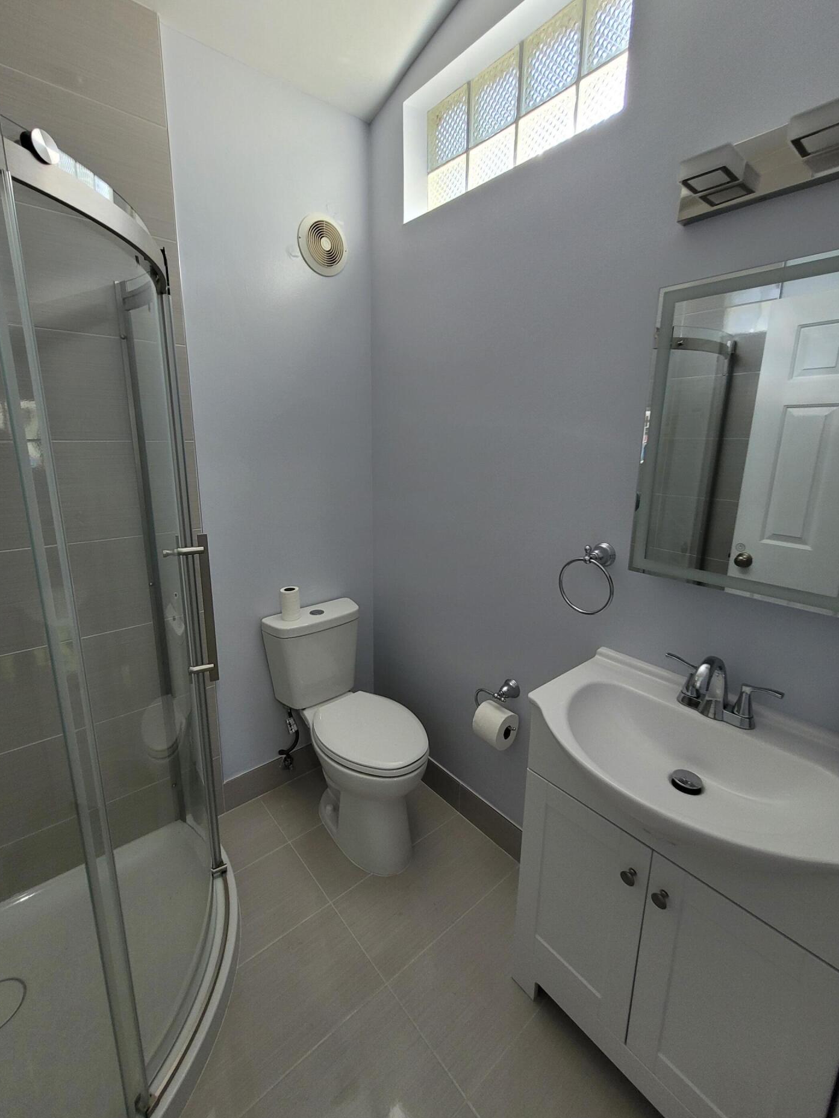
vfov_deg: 102.0
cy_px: 535
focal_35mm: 14
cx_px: 407
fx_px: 452
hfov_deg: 85.7
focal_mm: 1.74
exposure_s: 1/60
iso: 100
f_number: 2.2
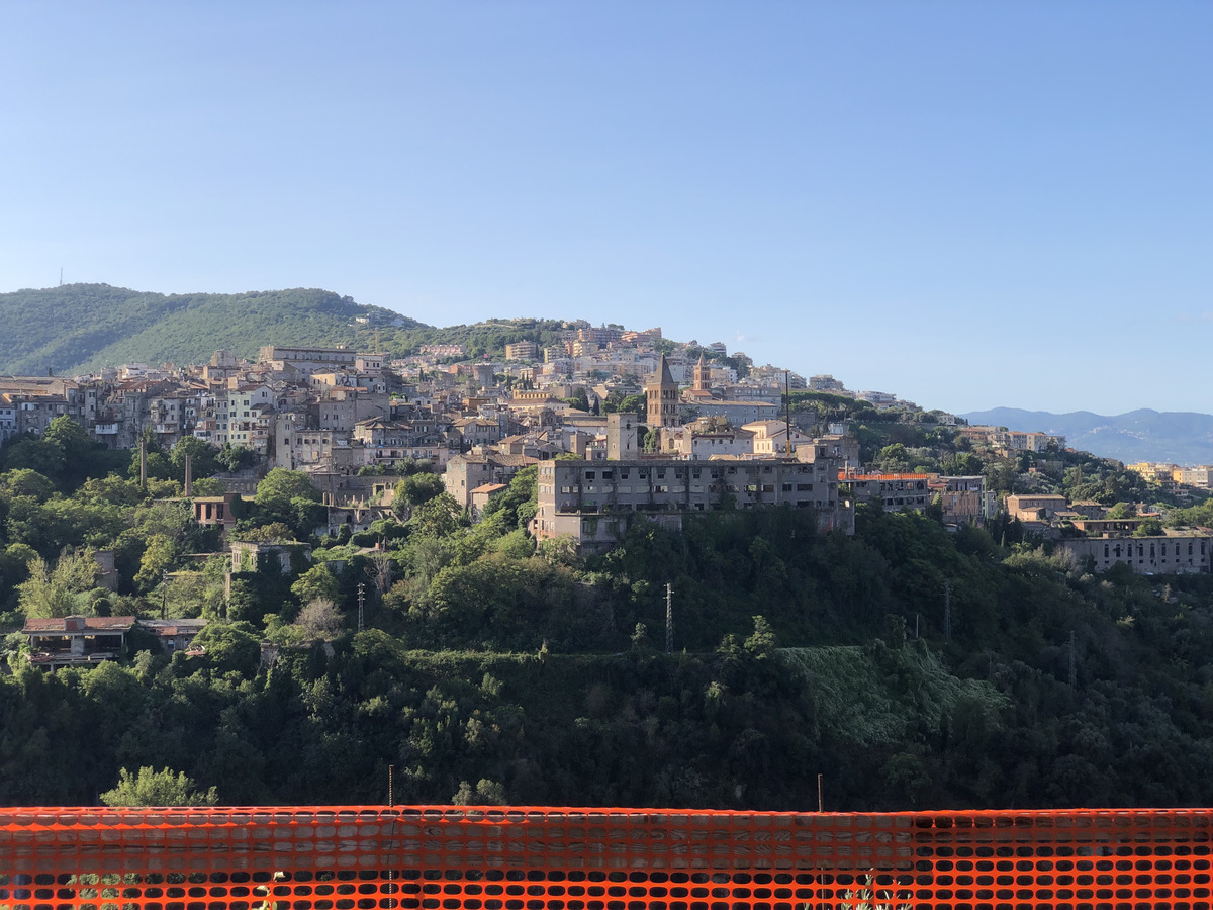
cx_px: 606
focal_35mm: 52
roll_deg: +1.1
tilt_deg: -0.1
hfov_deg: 36.8
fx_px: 1822
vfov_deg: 28.0
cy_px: 455
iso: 16
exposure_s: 1/906
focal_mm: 6
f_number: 2.4
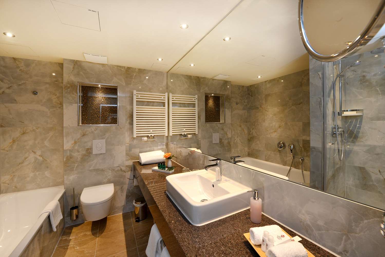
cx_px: 192
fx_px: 150
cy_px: 128
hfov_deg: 104.2
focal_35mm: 14
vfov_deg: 81.2
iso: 400
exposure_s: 1/6
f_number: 13
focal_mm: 14
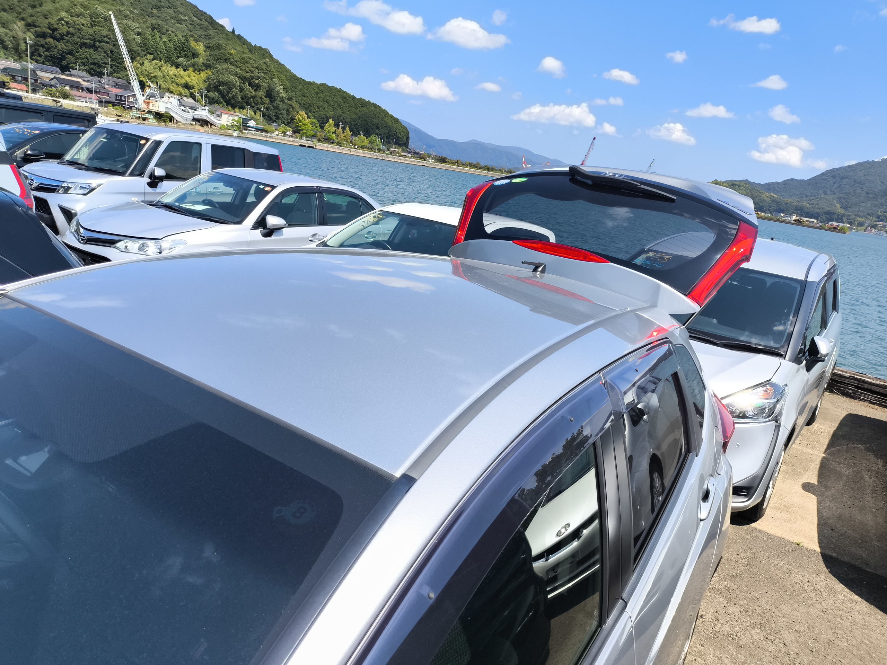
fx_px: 641
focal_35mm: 25
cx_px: 444
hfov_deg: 69.4
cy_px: 332
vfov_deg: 54.9
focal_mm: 4.71
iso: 50
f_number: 1.7
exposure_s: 1/998
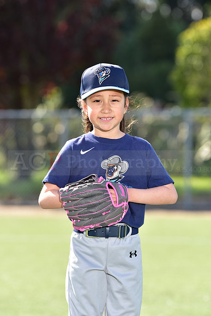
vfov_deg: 10.3
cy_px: 158
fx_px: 1757
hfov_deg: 6.9
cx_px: 106
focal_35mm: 200
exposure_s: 1/160
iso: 80
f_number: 5
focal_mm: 200
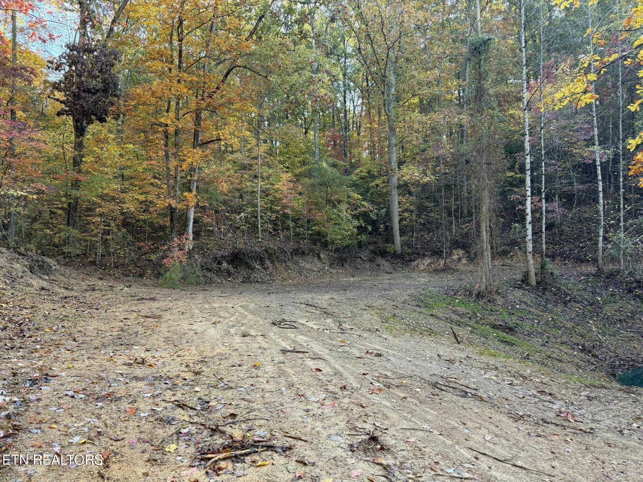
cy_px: 241
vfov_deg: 56.8
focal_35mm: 24
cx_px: 322
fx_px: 446
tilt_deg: +1.8
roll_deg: +0.7
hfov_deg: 71.6
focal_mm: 6.76
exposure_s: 1/181
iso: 100
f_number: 1.78
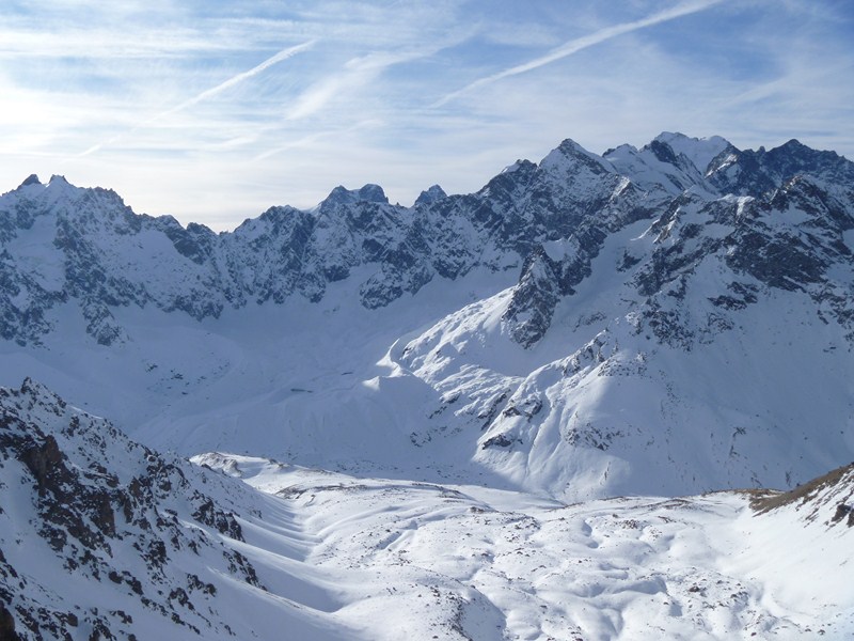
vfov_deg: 40.7
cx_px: 427
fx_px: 863
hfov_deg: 52.6
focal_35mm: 35
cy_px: 320
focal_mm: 6.3
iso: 80
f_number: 5.6
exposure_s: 1/500
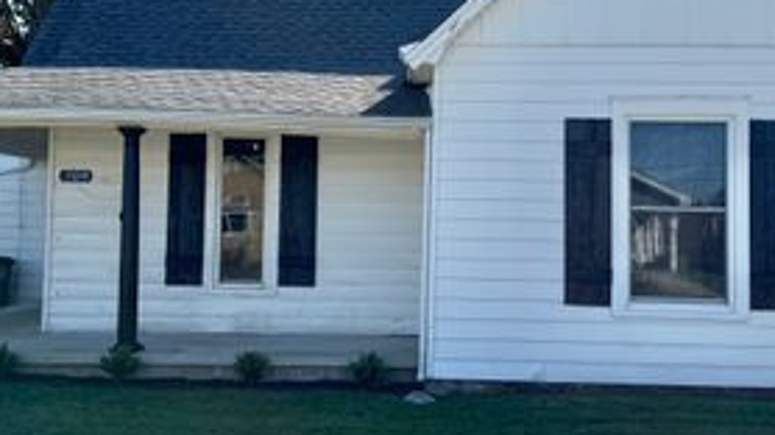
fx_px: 965
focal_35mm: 47
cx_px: 374
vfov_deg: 25.3
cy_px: 171
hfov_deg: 43.7
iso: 80
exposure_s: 1/4975
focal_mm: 6.76
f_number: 1.78
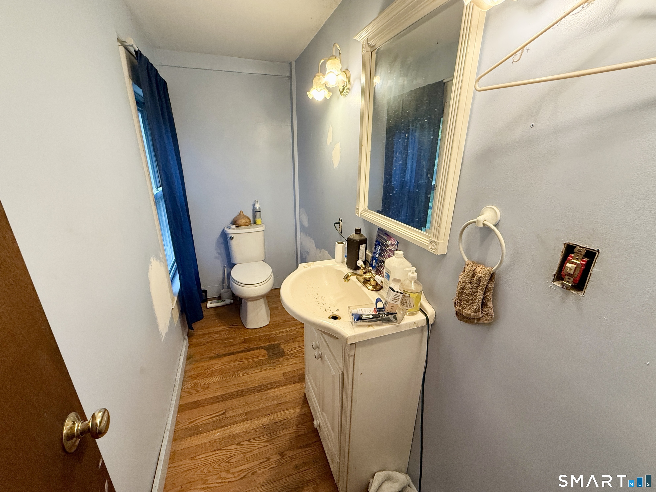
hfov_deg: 102.1
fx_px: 265
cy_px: 246
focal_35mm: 14
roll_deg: -1.0
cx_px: 328
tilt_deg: -19.6
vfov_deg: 85.7
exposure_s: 1/120
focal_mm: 2.22
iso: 250
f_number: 2.2
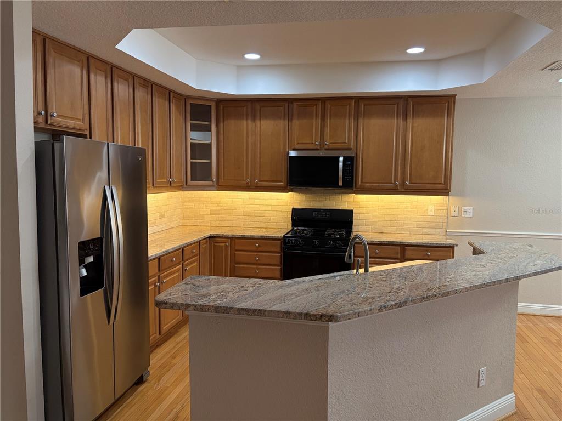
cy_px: 210
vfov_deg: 53.1
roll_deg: -0.6
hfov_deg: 67.3
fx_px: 422
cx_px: 281
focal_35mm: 26
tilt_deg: -3.3
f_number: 1.6
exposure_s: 1/60
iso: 160
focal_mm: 5.96
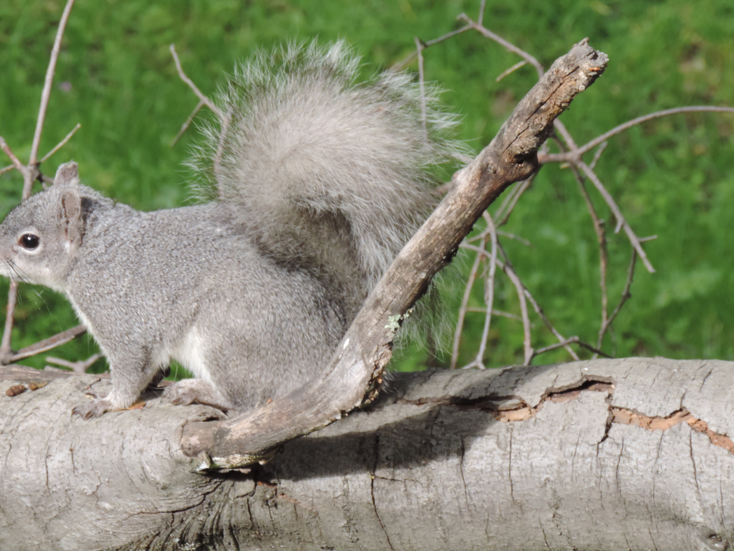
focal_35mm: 506
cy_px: 285
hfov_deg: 3.9
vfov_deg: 2.9
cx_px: 304
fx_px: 10730
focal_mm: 71.3
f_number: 4.8
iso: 220
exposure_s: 1/250
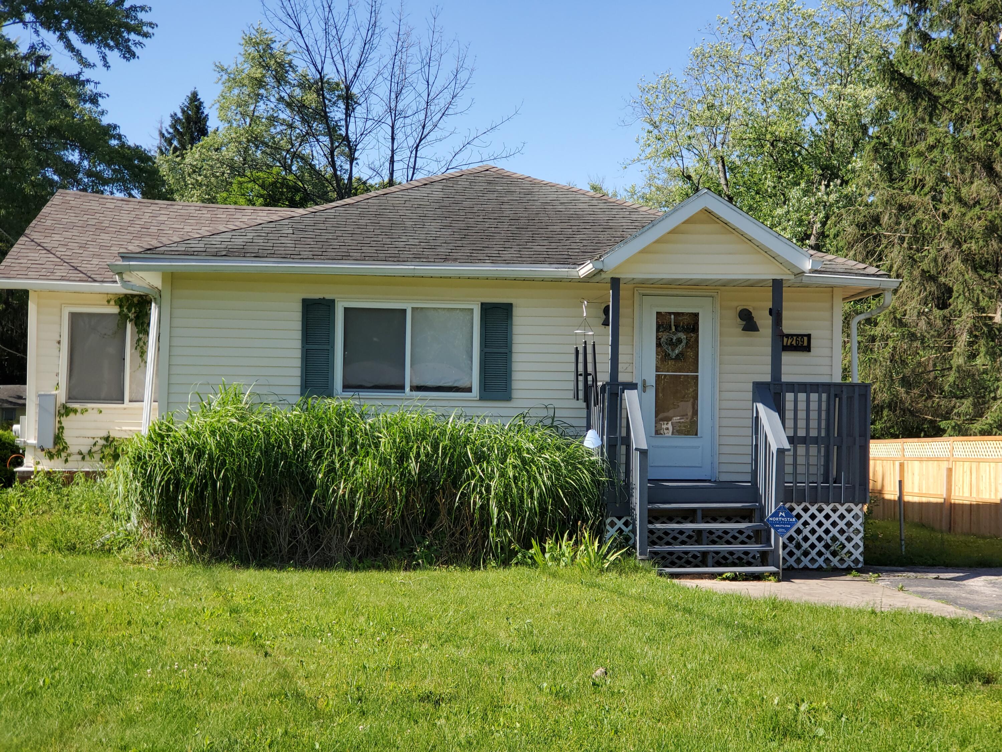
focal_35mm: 52
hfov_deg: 36.8
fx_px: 1505
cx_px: 501
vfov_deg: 28.0
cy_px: 376
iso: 50
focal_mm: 6
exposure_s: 1/421
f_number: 2.4
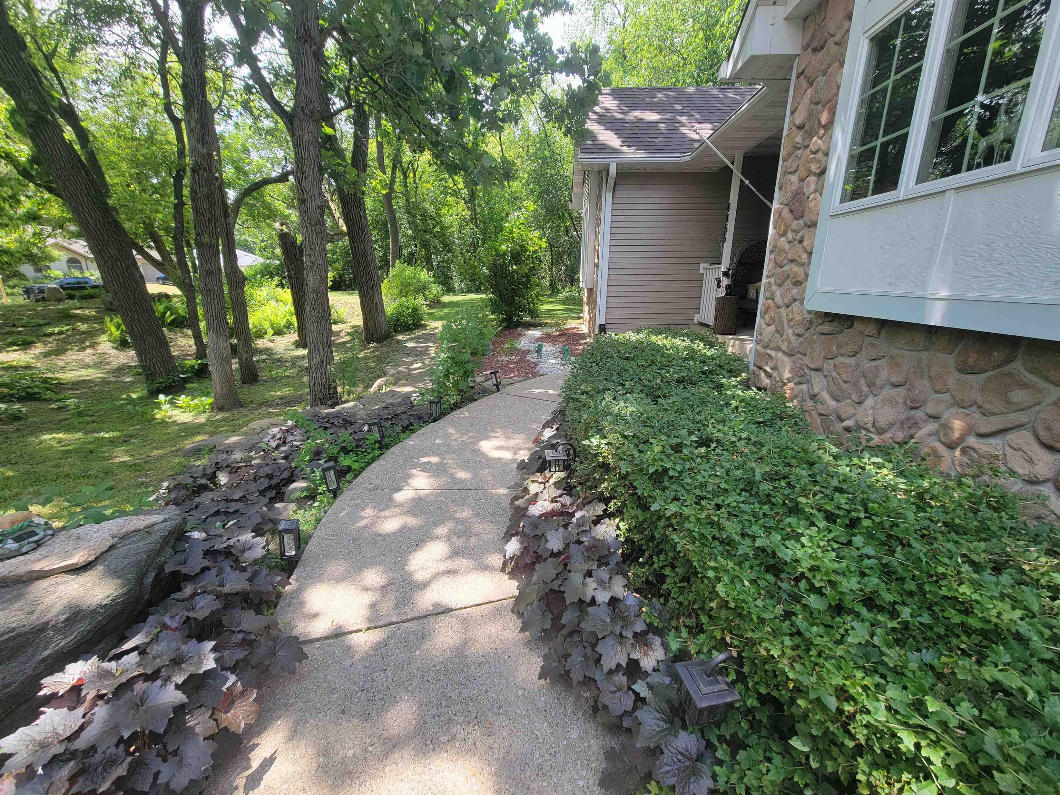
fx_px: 398
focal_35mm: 13
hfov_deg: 106.2
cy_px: 398
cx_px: 530
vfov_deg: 89.9
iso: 50
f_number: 2.2
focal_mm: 2.2
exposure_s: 1/217
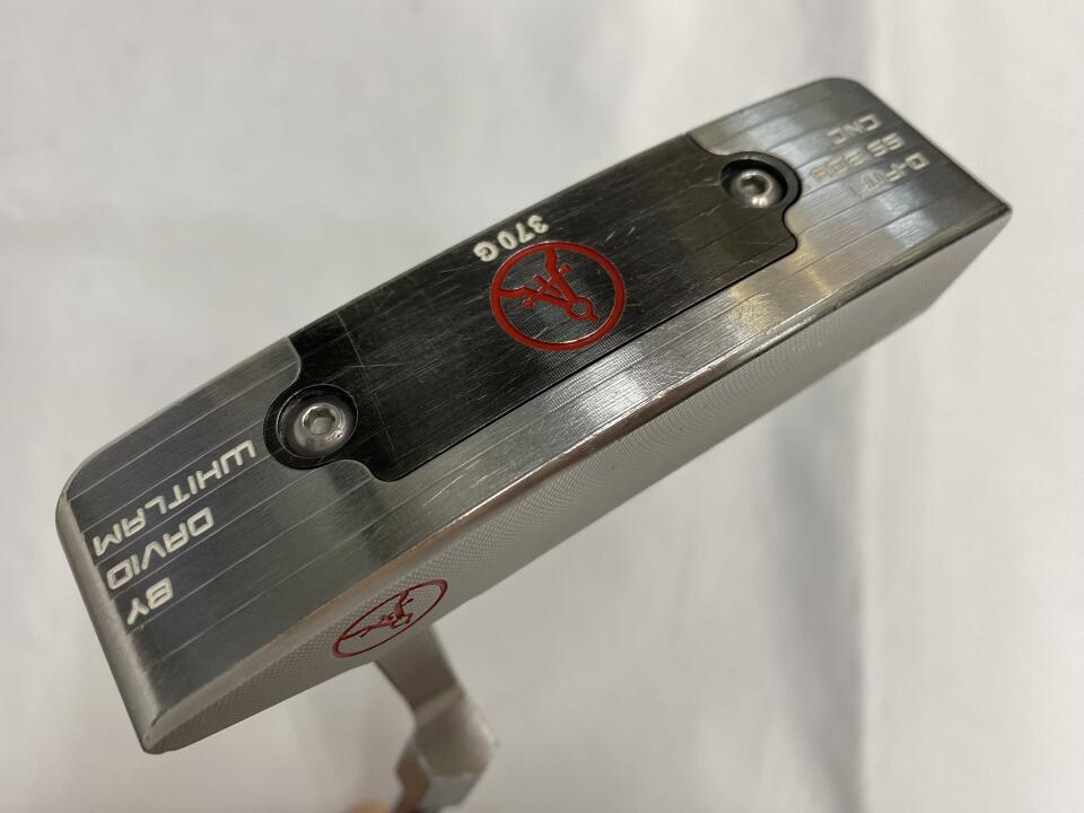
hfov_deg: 69.4
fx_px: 783
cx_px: 542
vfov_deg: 54.9
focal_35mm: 25
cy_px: 406
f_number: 1.8
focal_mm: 4.25
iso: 100
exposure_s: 1/120
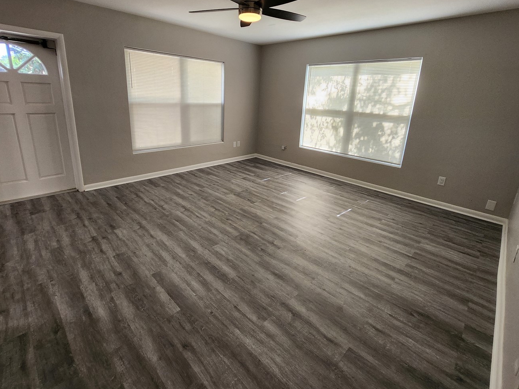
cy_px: 160
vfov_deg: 77.4
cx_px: 252
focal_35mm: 16
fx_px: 240
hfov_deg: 94.5
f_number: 2.2
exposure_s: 1/60
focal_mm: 1.74
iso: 100
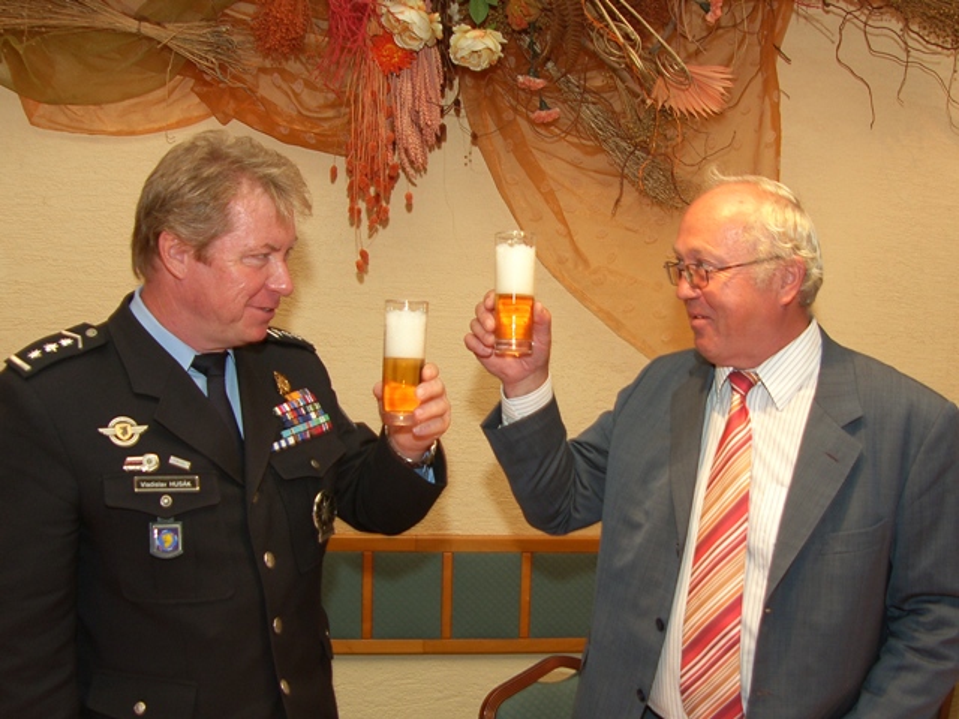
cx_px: 480
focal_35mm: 28
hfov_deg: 63.4
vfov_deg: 49.7
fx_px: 776
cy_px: 360
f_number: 2.2
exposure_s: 1/30
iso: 50
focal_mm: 7.4
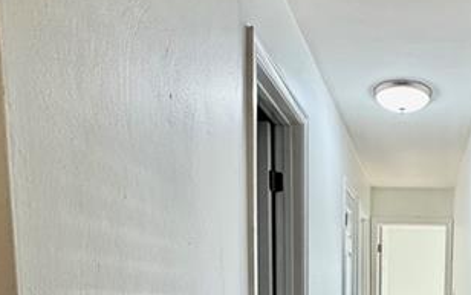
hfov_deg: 48.2
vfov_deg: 30.0
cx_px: 408
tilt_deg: -5.2
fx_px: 475
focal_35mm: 37
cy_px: 345
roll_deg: -3.8
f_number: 2.2
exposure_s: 1/120
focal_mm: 2.22
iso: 100
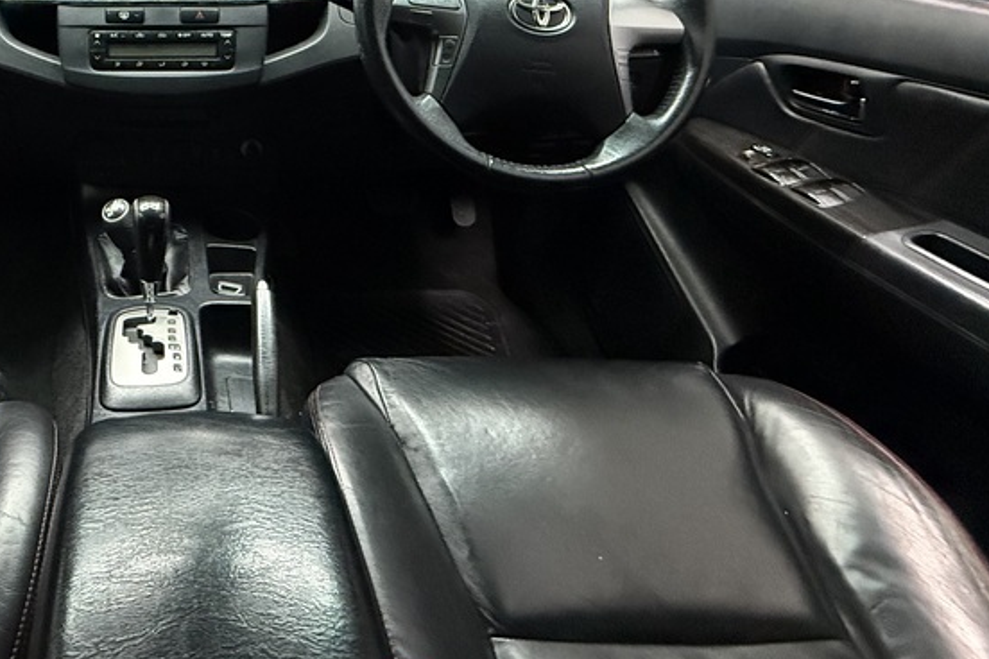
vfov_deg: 43.2
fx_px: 742
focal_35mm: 27
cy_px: 47
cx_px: 152
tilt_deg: -15.8
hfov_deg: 60.0
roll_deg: +0.8
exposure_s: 1/60
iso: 1000
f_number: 2.2
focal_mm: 2.22
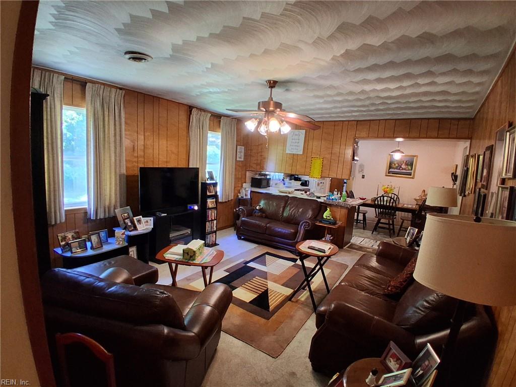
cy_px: 194
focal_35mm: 17
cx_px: 258
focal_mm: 1.4
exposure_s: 1/40
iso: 320
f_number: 2.2
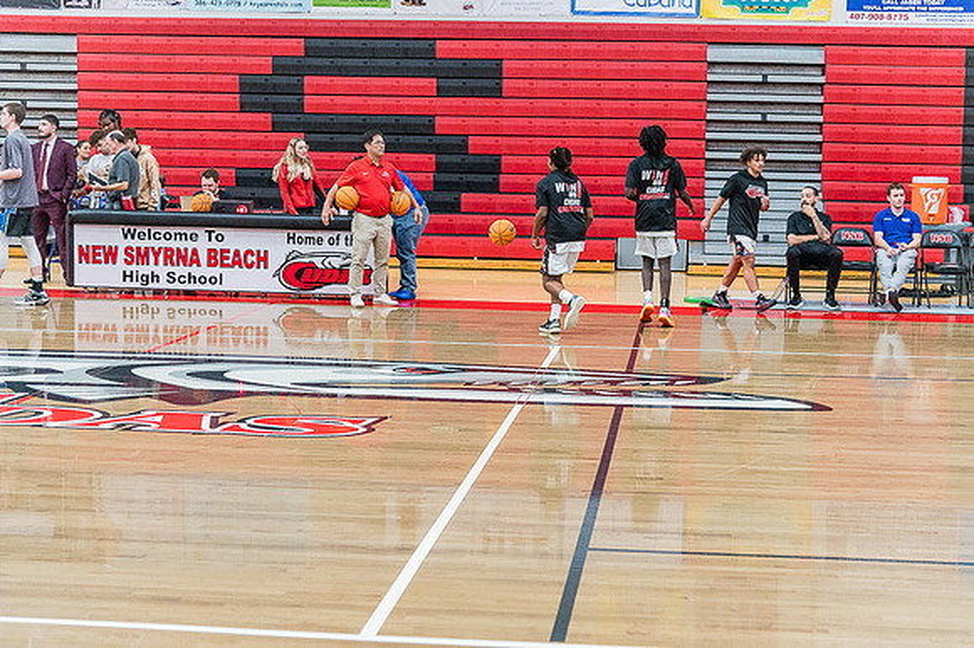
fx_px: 1785
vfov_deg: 20.6
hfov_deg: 30.5
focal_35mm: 66
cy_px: 324
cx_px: 487
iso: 5000
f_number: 4
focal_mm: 66
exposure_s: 1/320
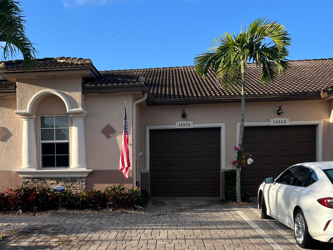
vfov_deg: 33.1
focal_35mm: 43
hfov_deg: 42.8
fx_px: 414
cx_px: 92
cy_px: 178
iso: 50
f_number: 1.5
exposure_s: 1/1621
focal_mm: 5.7
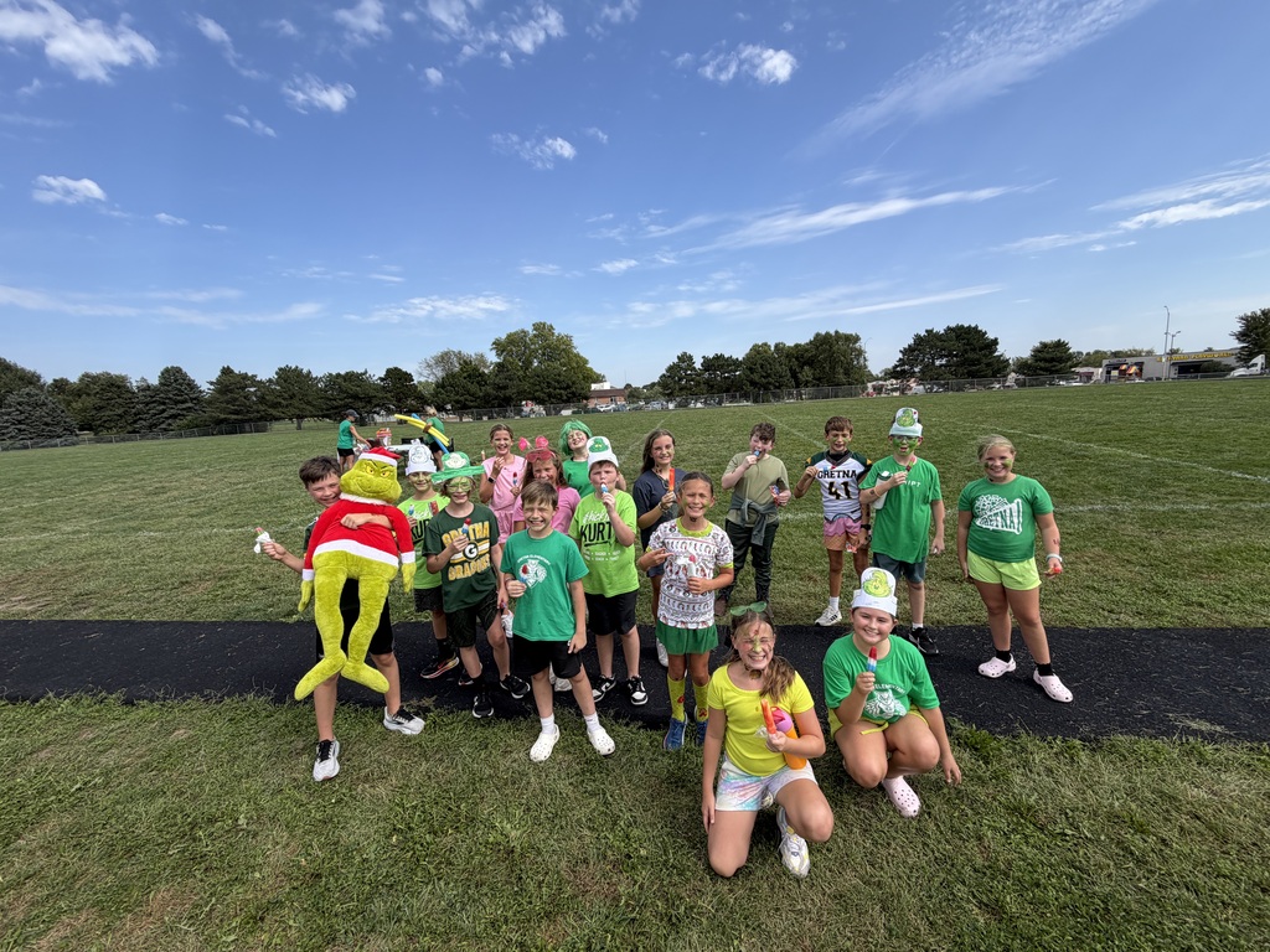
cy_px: 476
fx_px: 514
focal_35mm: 14
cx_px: 635
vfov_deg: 85.7
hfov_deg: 102.1
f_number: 2.2
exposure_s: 1/770
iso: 25
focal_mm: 2.22
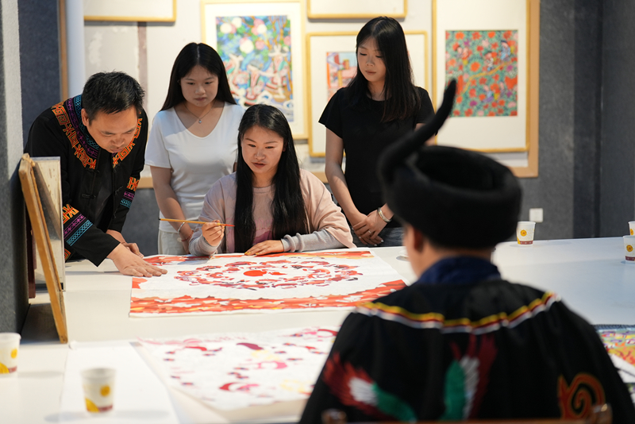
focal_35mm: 70
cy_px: 212
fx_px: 1235
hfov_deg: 28.8
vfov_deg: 19.5
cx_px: 318
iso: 640
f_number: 2.8
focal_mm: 70
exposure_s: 1/125
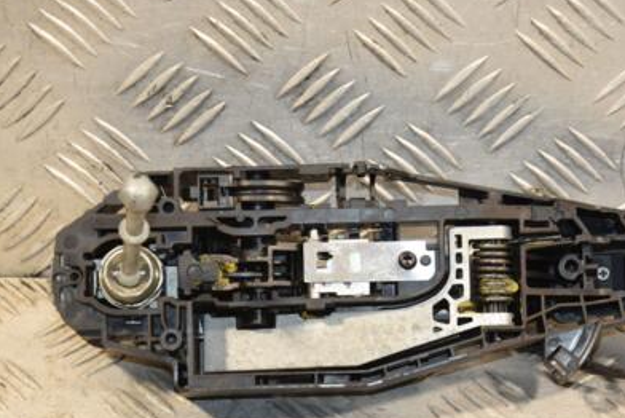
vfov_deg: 10.3
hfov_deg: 15.4
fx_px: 2311
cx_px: 397
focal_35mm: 133
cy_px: 273
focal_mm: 58
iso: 800
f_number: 5.6
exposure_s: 1/200
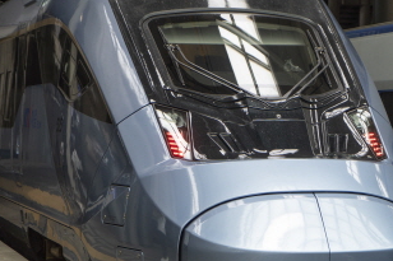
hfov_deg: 14.5
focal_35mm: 141
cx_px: 274
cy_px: 113
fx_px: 1538
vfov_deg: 9.7
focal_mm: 70
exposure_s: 1/160
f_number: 4
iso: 100
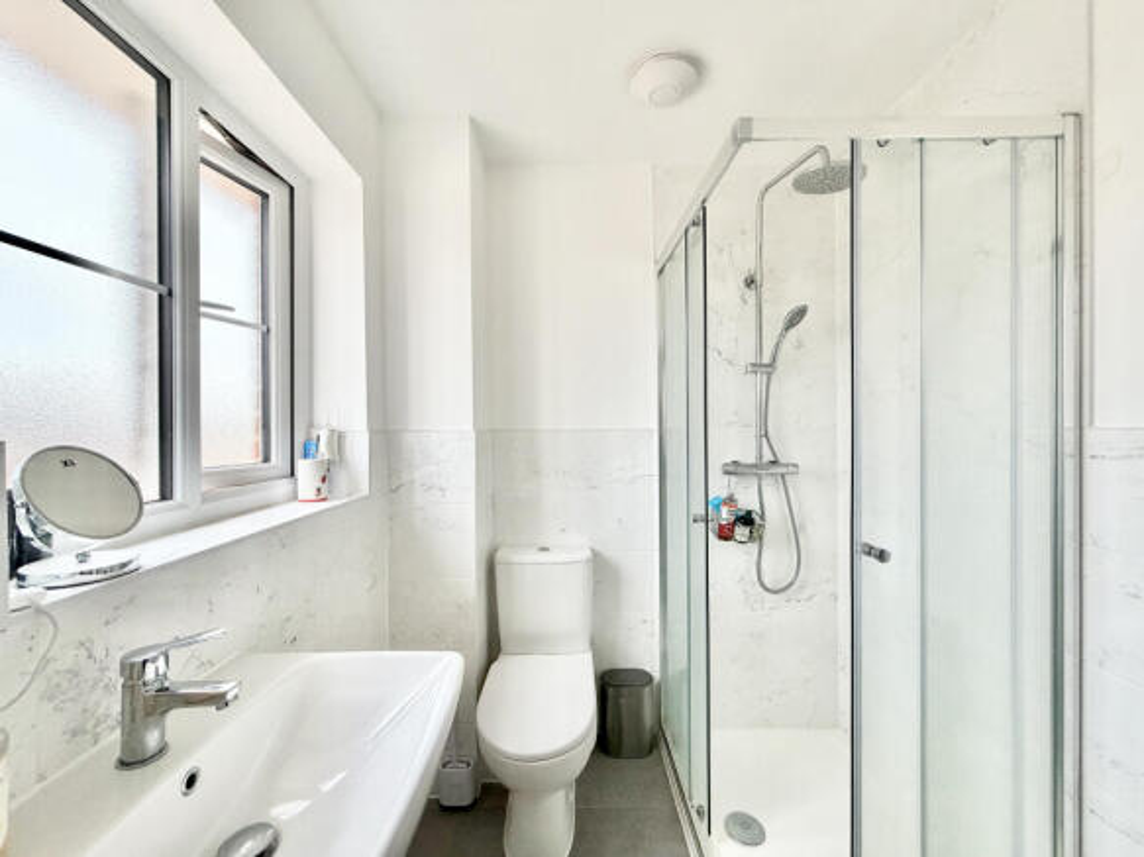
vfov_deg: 85.7
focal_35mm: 14
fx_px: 463
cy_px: 428
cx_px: 572
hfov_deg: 102.1
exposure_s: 1/121
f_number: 2.2
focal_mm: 2.22
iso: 200
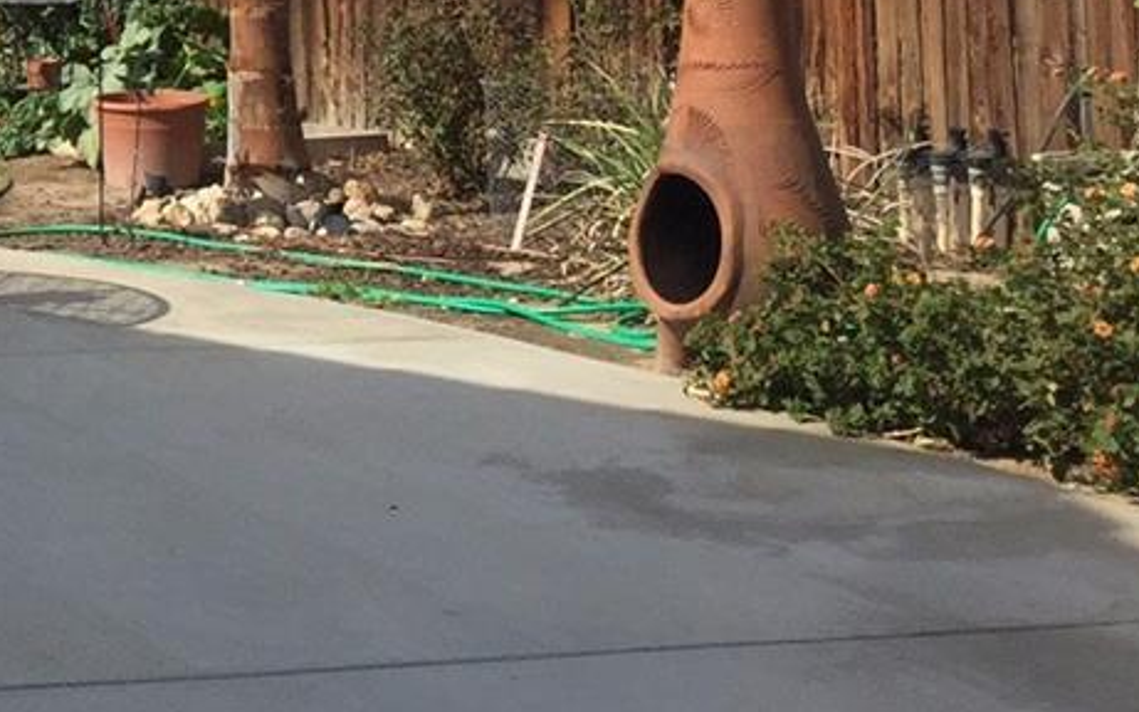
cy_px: -66
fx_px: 3104
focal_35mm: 100
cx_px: -452
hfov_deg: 18.9
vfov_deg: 12.8
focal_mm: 4.15
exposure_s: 1/2475
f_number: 2.2
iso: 32
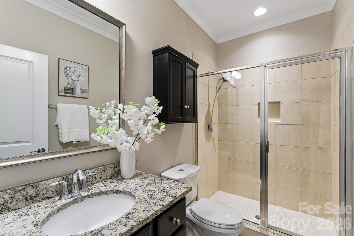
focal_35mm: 16
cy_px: 118
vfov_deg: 73.7
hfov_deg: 96.7
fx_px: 157
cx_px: 177
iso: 400
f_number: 13
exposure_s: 1/3.33
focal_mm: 16
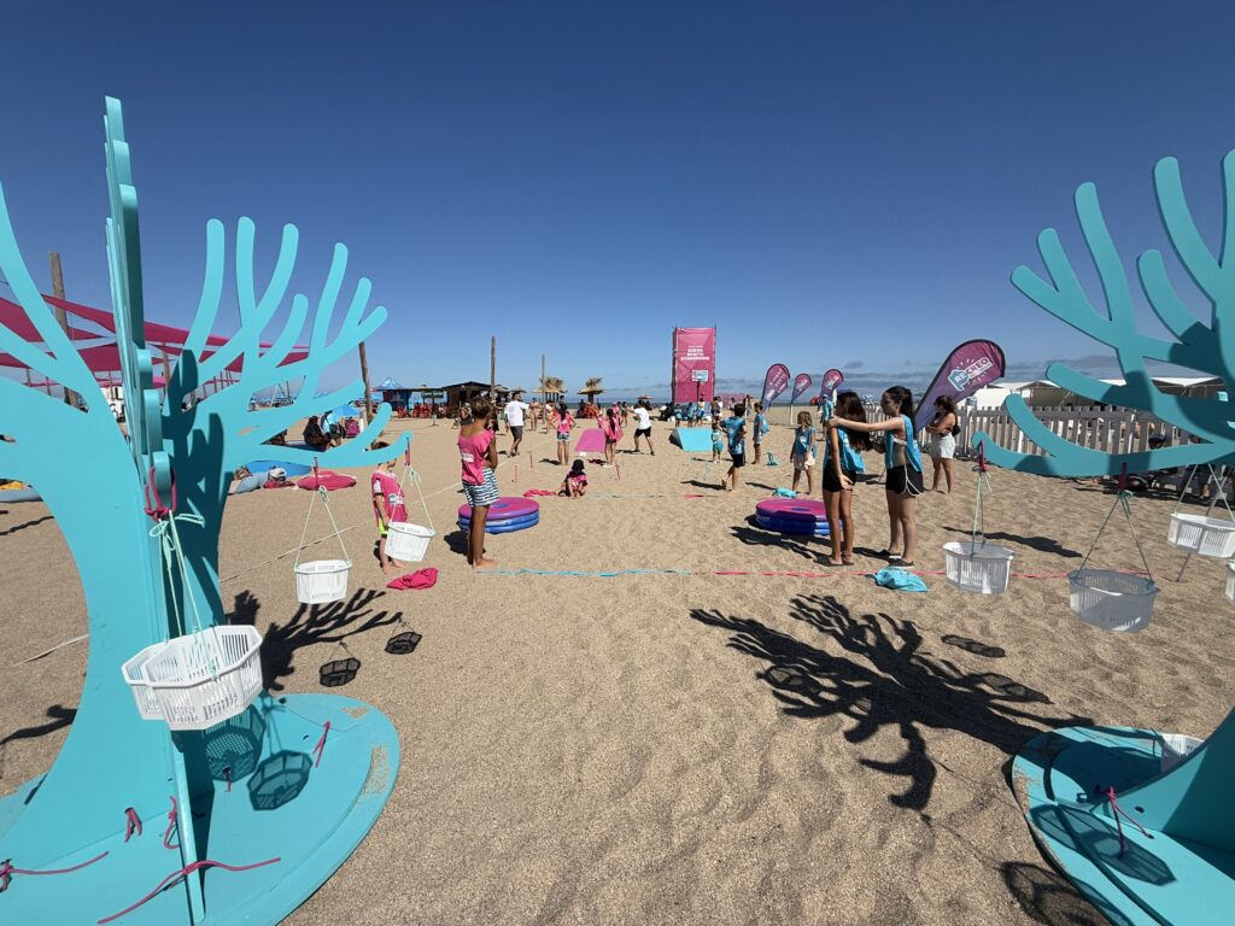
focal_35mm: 14
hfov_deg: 102.1
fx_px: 499
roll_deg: +0.0
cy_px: 463
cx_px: 618
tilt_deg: -6.9
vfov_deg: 85.7
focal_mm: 2.22
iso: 50
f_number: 2.2
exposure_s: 1/4762
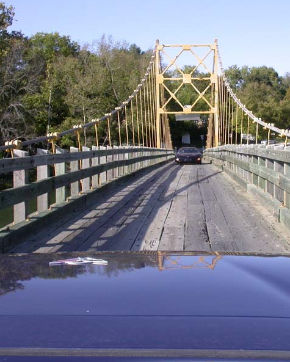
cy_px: 179
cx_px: 214
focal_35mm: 50
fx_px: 536
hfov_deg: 29.8
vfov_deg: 37.3
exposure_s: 1/223
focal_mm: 7.85
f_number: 6.7
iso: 100
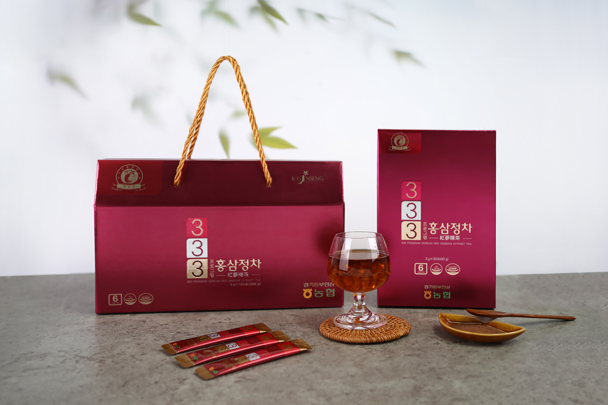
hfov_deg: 53.1
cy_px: 206
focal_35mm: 36
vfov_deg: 36.9
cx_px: 303
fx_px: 608
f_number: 3.5
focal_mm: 35
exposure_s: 1/25
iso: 50
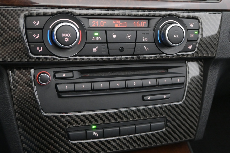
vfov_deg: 29.1
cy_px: 65
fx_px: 295
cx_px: 121
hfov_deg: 42.6
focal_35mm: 46
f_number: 4
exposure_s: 1/30
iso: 2500
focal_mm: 20.5
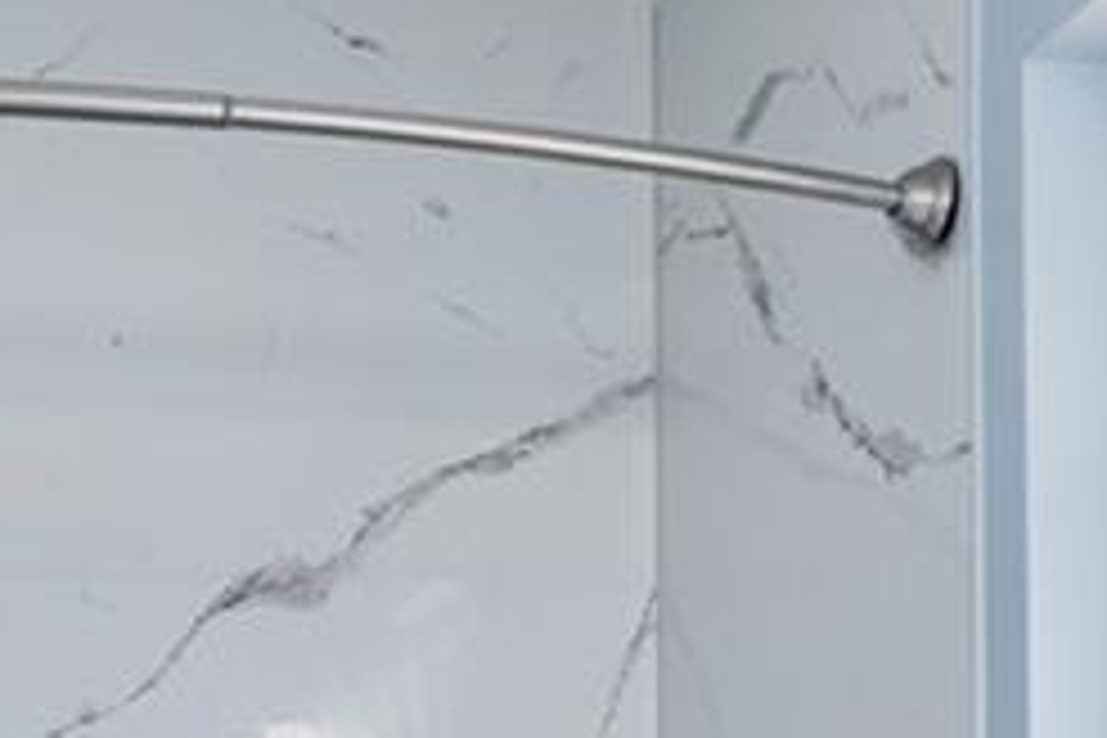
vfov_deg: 13.9
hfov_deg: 22.2
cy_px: 1161
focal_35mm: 91
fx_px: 2798
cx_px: 261
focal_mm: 14
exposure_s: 1/6
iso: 500
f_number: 7.1
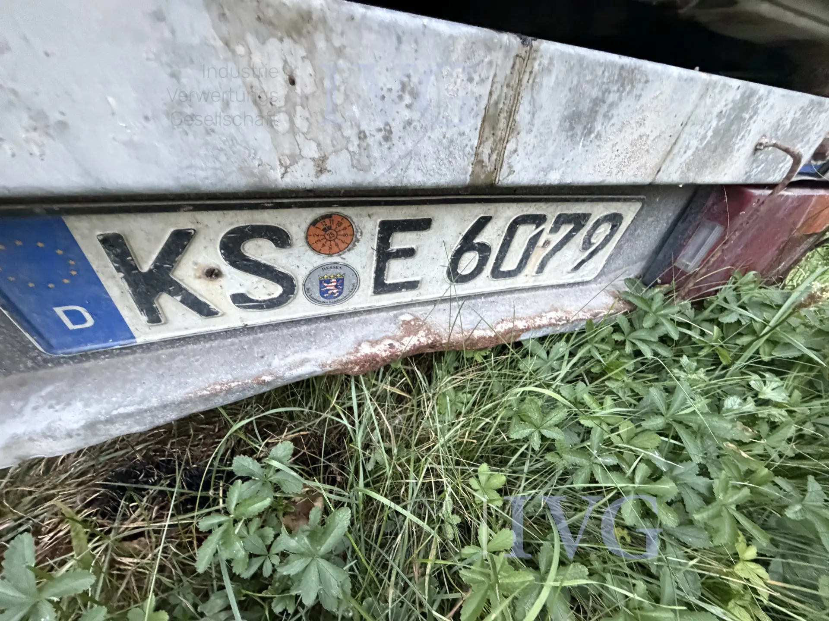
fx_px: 335
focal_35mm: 14
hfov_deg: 102.1
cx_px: 414
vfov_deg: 85.7
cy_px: 310
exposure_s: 1/60
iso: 800
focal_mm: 2.22
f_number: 2.2
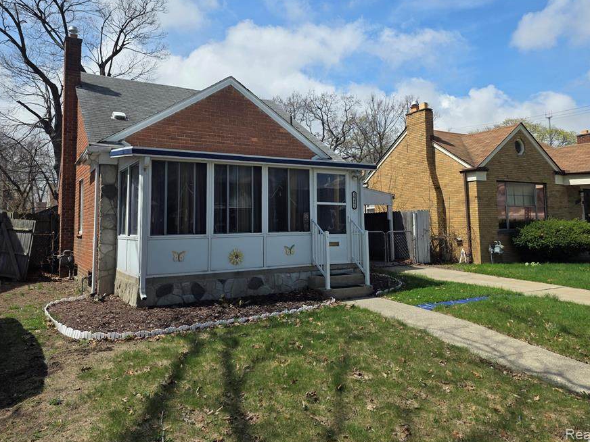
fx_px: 460
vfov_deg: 51.1
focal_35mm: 27
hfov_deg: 65.3
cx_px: 288
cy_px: 186
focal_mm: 6.25
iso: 80
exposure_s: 1/6574
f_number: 1.7
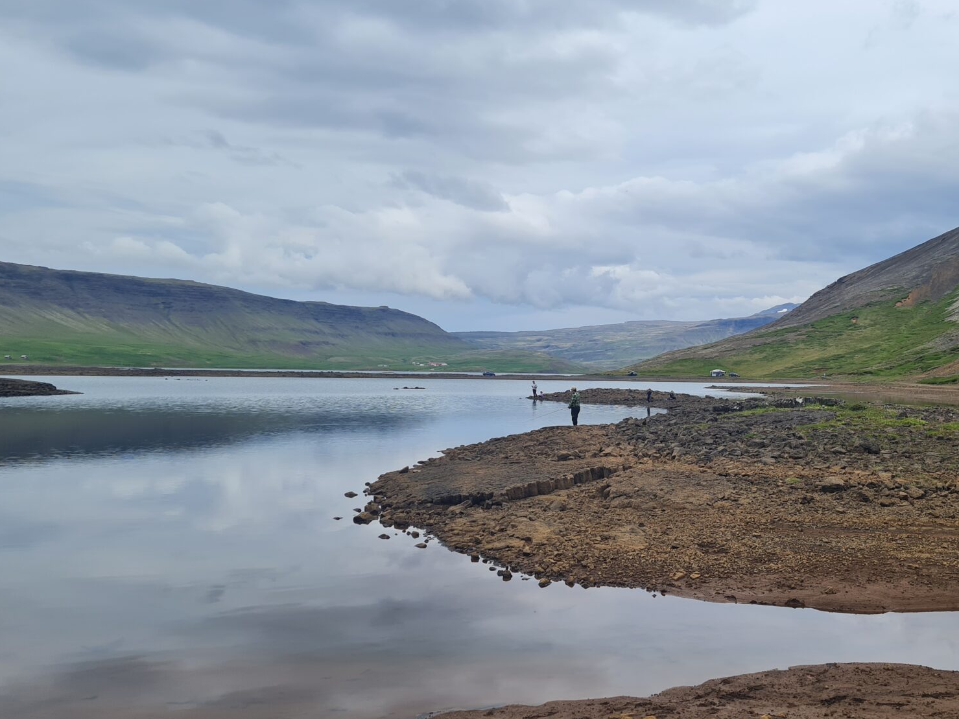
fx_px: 997
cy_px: 421
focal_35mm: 36
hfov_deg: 50.4
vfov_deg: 39.5
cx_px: 641
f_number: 1.8
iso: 50
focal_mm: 5.4
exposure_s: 1/2584
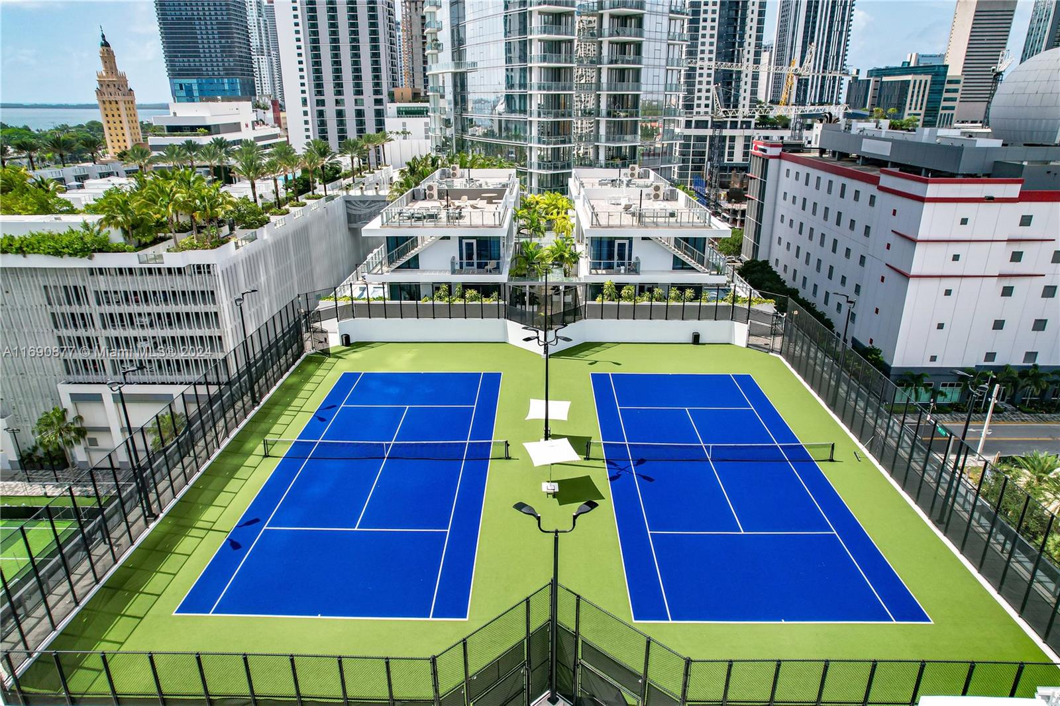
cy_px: 353
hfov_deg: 78.6
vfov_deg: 57.2
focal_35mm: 22
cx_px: 530
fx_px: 648
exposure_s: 1/2500
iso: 140
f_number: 2.8
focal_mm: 8.38
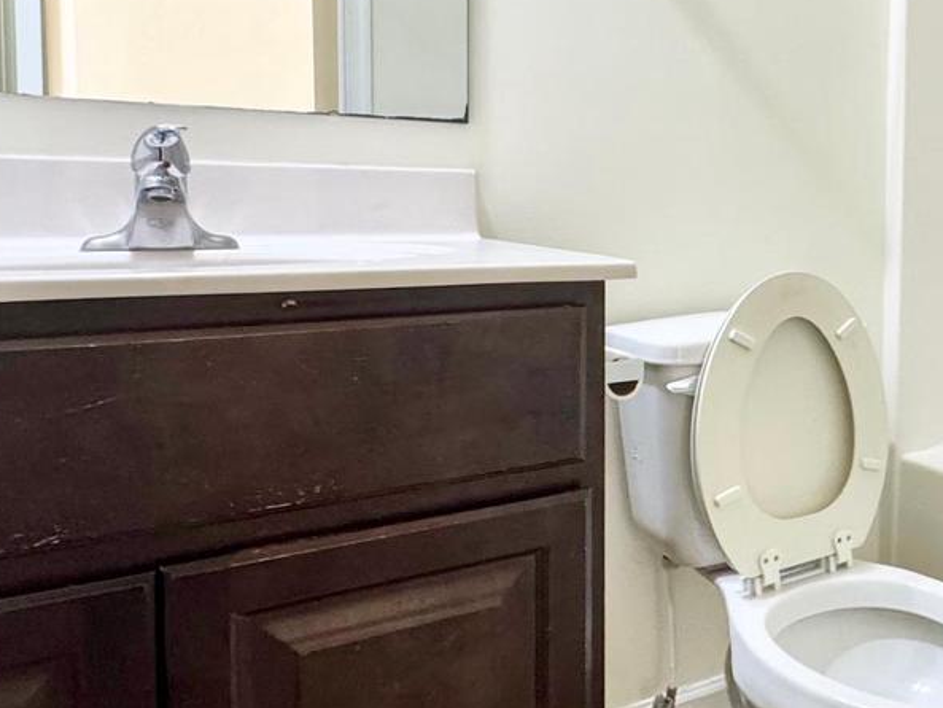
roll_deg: -0.3
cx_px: 790
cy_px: 250
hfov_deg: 49.8
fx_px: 926
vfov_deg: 41.4
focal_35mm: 34
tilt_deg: +0.0
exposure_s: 1/60
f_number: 2.2
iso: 250
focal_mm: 2.22
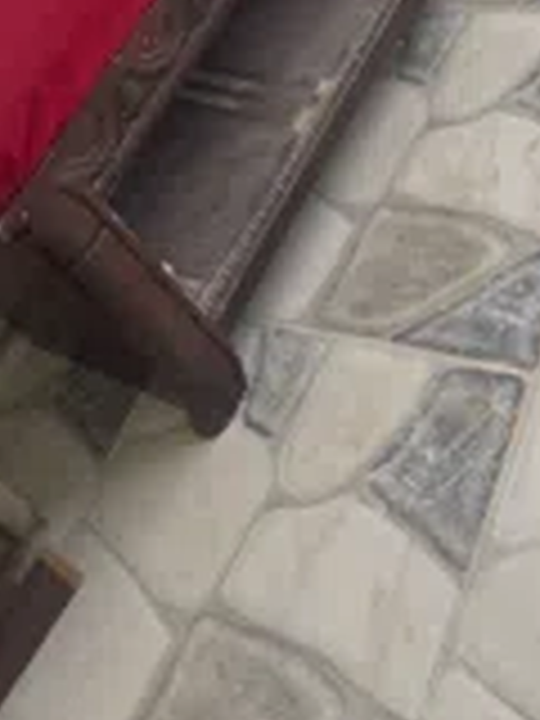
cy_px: -130
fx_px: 1352
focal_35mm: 65
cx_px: 238
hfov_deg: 22.6
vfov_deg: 26.7
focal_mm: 4.2
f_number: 1.6
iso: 32
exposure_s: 1/121
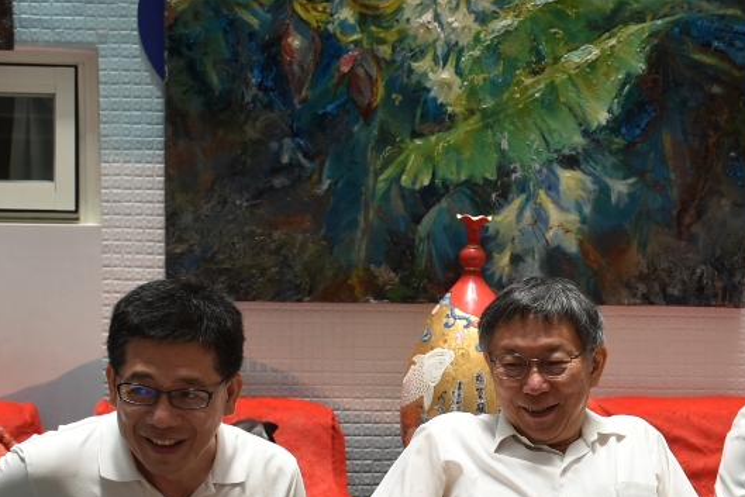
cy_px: 467
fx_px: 2091
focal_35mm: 101
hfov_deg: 20.0
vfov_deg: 13.4
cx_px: 596
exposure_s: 1/125
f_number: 5.6
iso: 400
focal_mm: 34
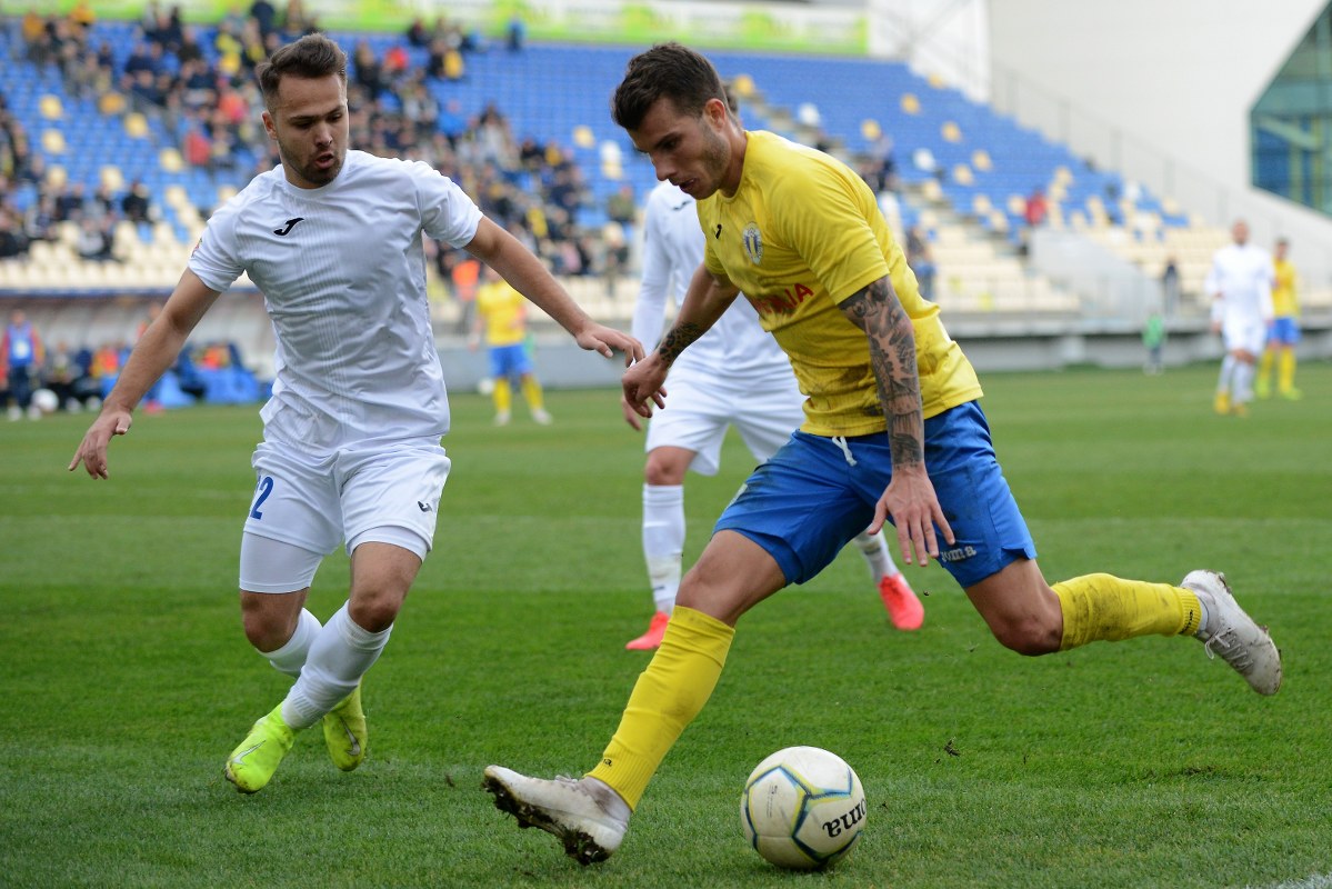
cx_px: 666
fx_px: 3331
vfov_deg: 15.2
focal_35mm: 90
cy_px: 444
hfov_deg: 22.6
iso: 1250
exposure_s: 1/1000
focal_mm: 90
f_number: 2.8
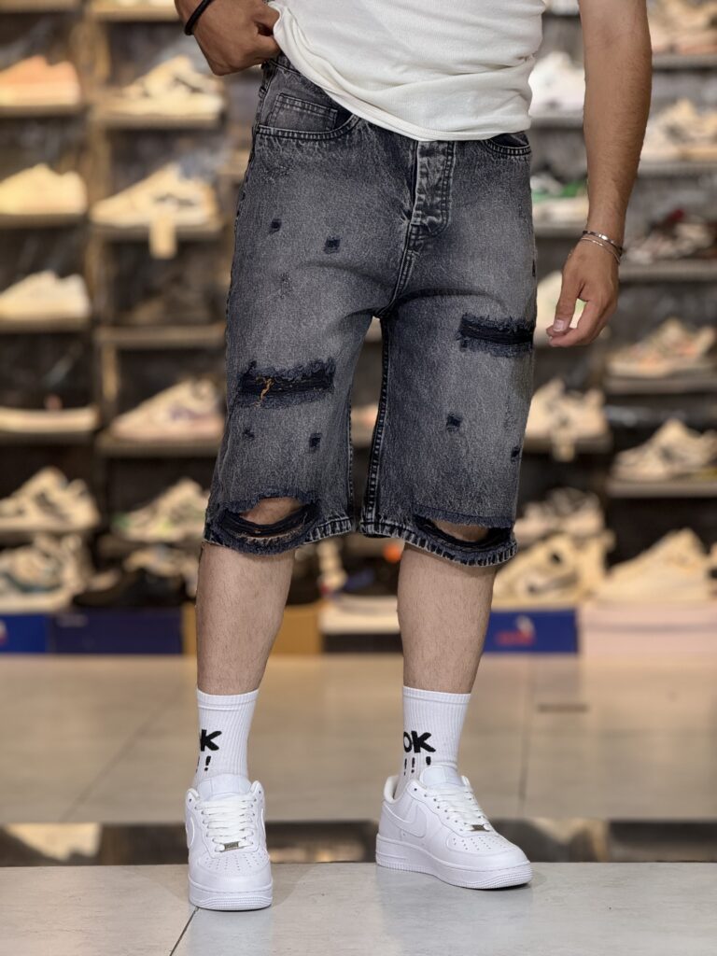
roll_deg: +0.5
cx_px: 358
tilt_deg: -3.2
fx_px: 3314
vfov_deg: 16.4
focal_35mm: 120
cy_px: 478
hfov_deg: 12.3
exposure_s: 1/100
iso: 160
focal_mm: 15.66
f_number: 2.8
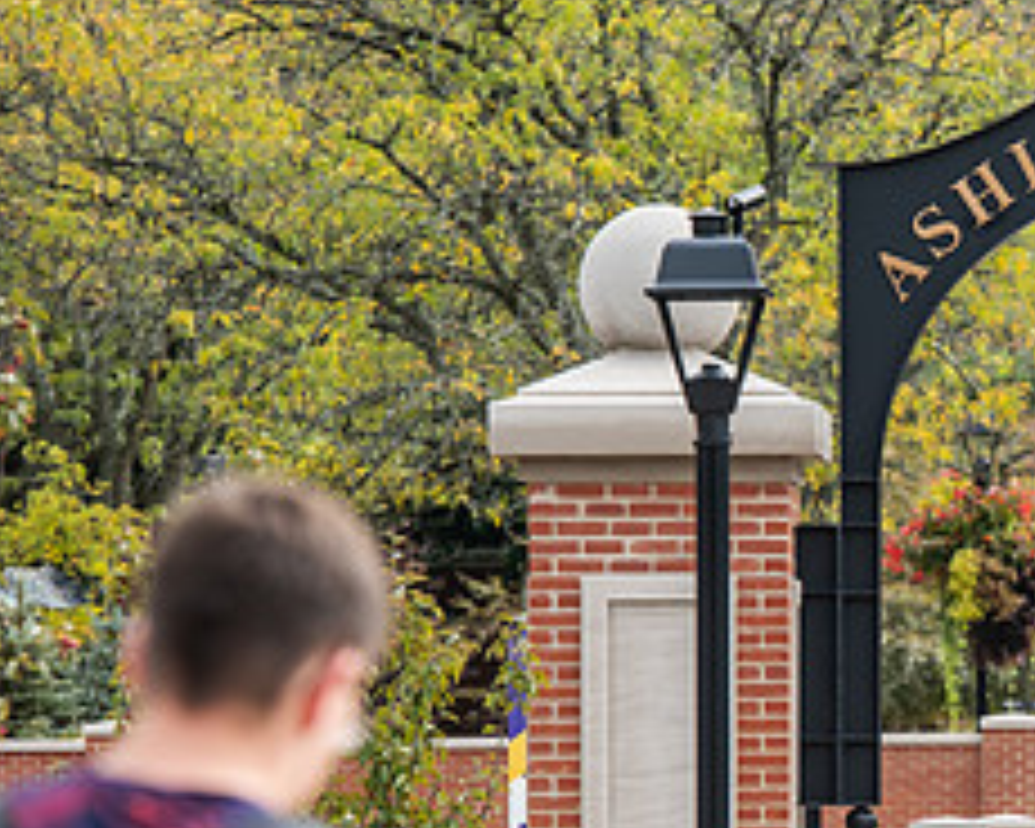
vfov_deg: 4.0
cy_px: 691
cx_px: 1256
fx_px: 11977
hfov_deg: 4.9
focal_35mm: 391
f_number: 6.3
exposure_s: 1/400
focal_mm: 165
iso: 400
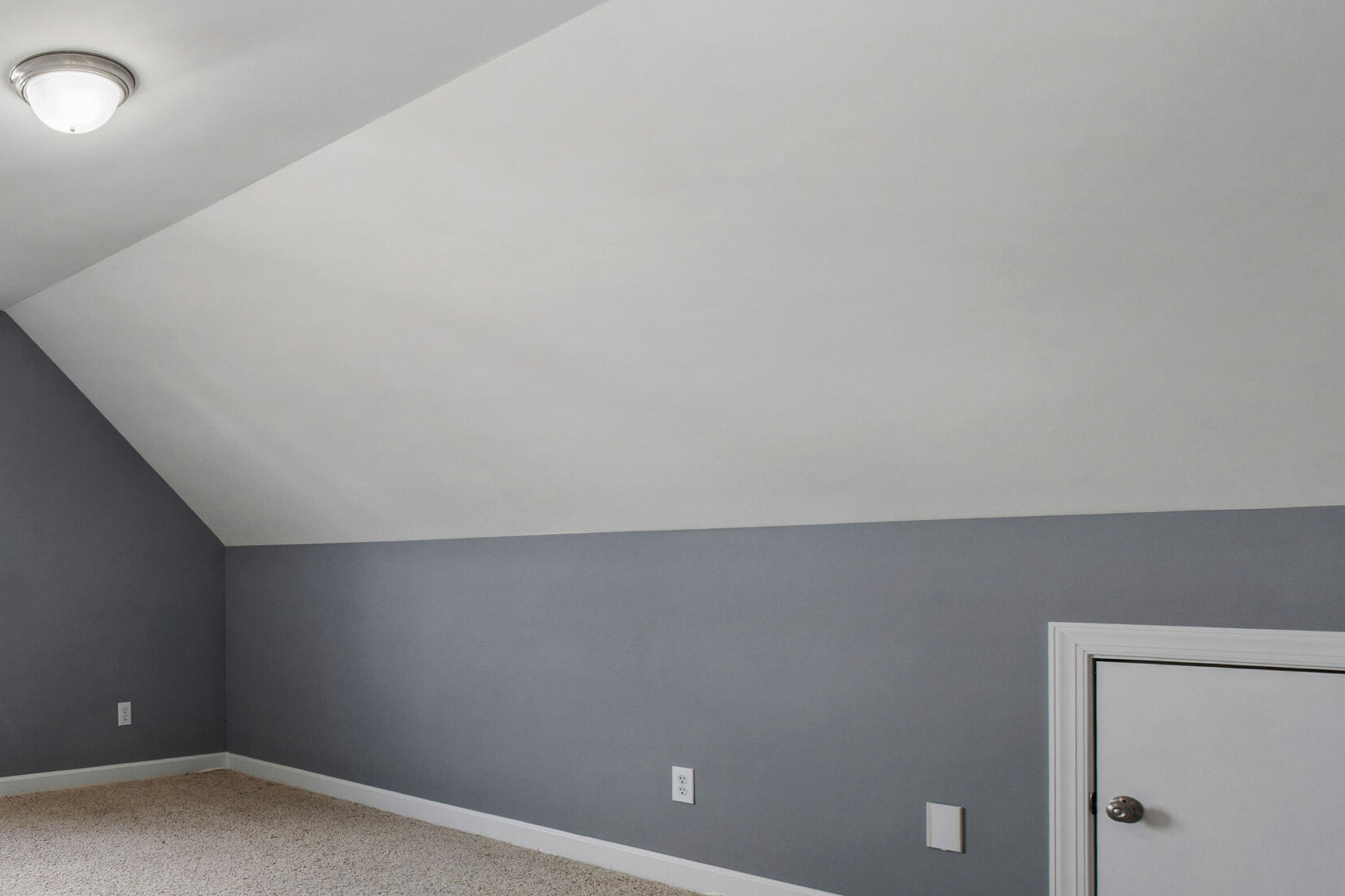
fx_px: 1009
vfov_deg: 47.5
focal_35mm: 27
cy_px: 555
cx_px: 161
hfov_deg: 58.6
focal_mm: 10
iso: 100
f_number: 8
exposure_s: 1/5
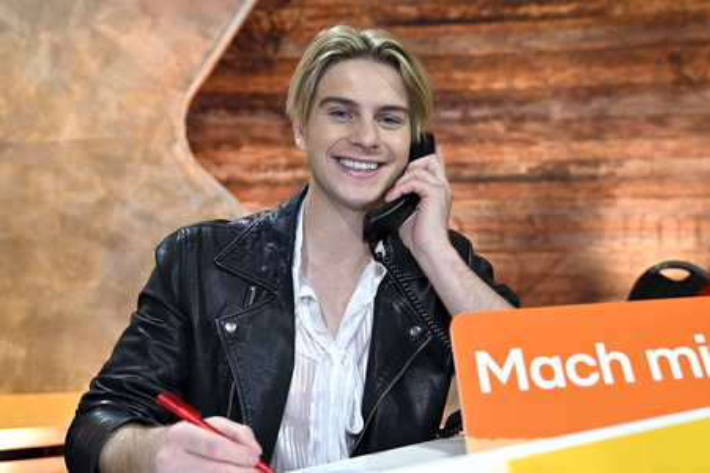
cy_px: 236
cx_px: 355
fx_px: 788
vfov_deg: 33.4
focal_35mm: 40
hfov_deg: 48.5
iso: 1000
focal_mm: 40
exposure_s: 1/200
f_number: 4
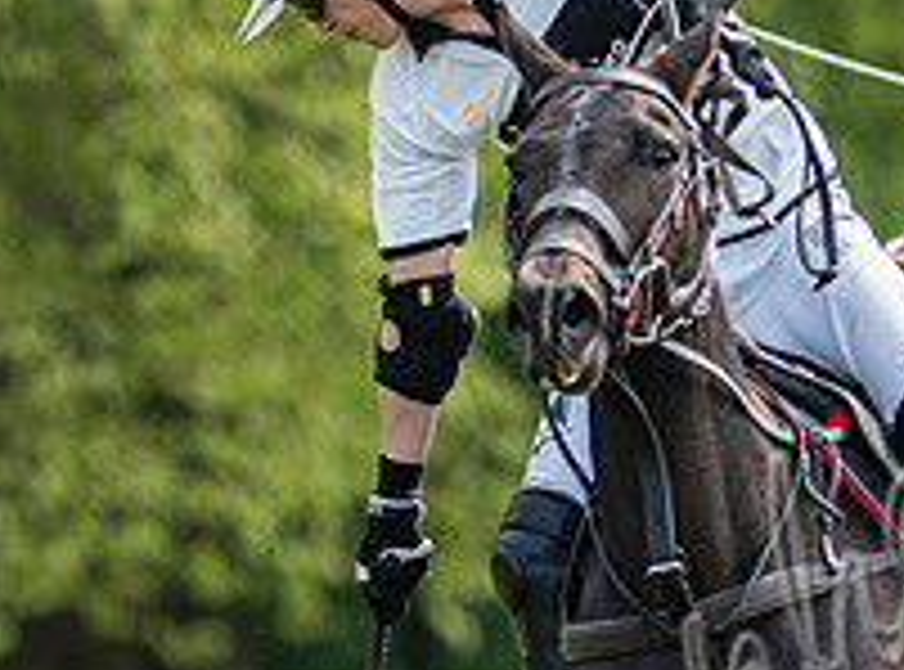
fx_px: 40570
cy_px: 703
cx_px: 480
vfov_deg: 0.9
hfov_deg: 1.3
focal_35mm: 1560
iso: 320
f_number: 2.8
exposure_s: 1/1600
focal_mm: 300
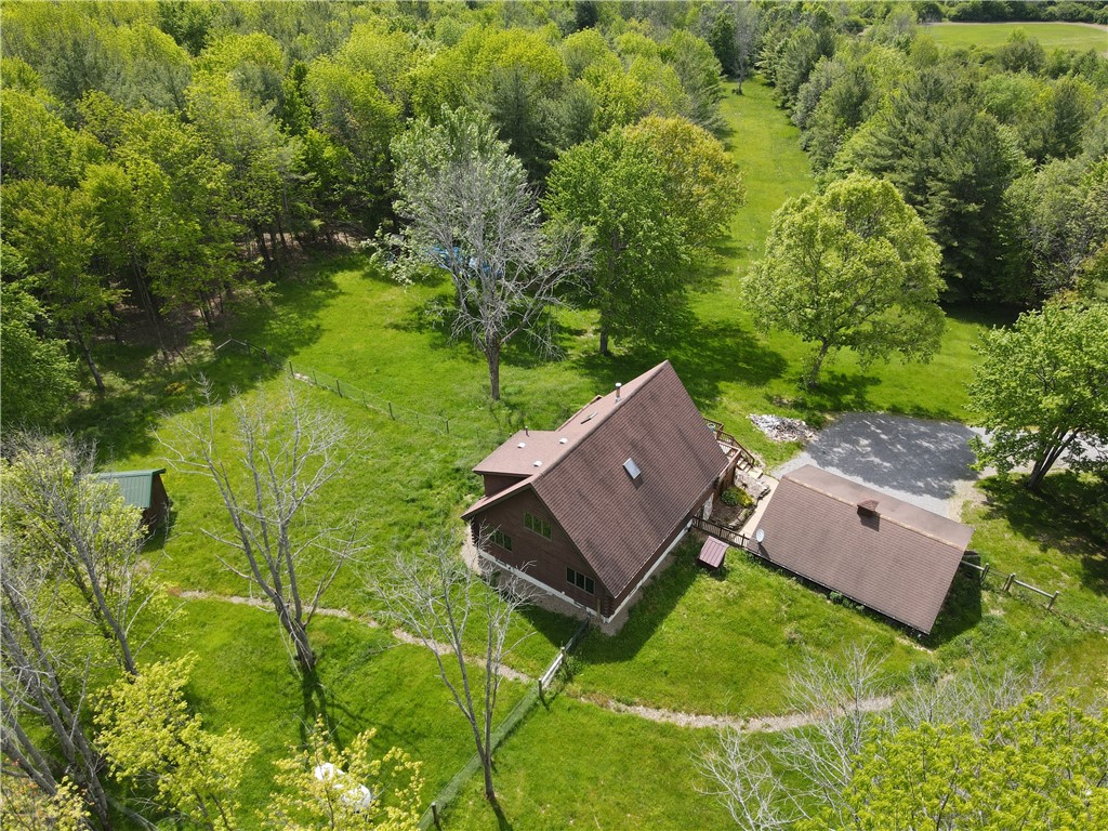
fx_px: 768
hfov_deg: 71.6
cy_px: 416
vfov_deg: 56.8
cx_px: 554
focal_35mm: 24
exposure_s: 1/250
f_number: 2.8
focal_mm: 4.5
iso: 100
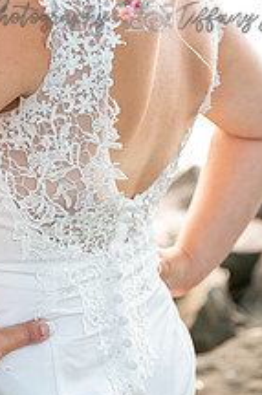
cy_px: 86
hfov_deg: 14.1
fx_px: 1053
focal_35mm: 96
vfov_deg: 21.1
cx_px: 43
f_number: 2.8
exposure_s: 1/100
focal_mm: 46
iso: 3200
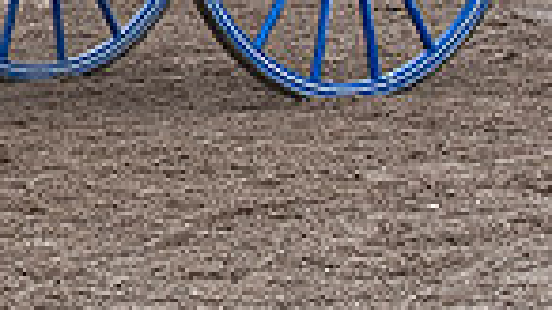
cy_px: -289
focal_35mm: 297
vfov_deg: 4.0
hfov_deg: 7.1
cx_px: -299
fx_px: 4346
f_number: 5.6
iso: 2000
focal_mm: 82
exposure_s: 1/1000
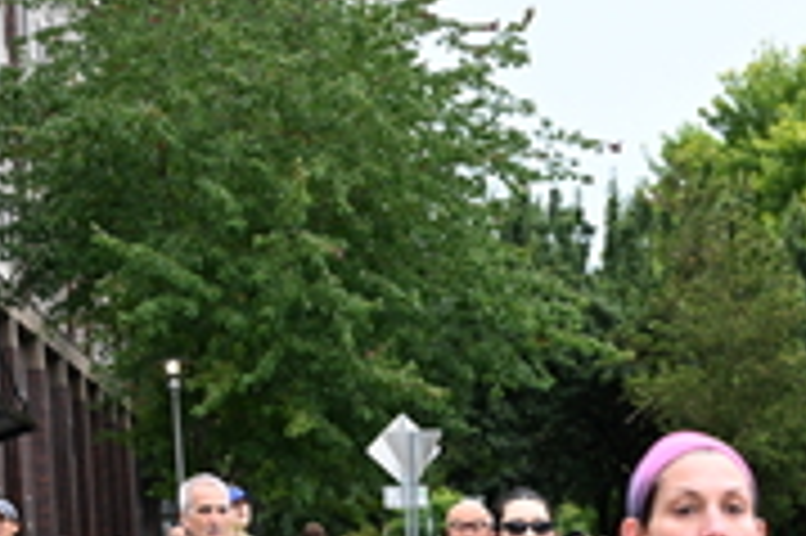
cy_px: 772
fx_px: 2885
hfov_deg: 15.1
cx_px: 1063
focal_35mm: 129
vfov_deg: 10.3
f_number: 4
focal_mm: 42
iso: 1600
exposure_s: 1/800
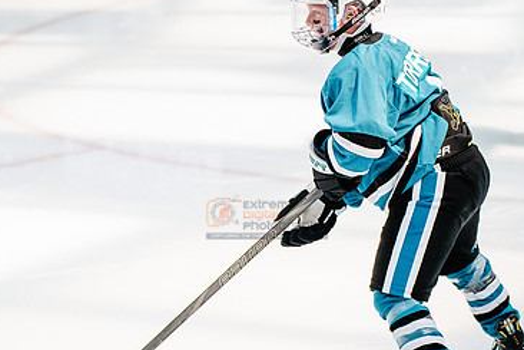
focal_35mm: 221
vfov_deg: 6.2
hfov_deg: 9.3
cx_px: 200
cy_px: 172
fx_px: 3217
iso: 1250
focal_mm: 120
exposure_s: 1/2500
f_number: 3.5
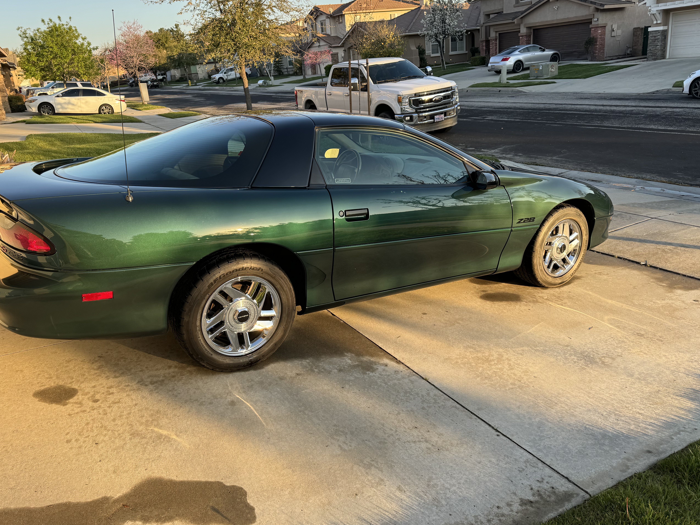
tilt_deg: -19.0
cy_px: 260
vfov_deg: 51.4
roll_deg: +5.8
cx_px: 331
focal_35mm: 27
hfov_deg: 65.3
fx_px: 546
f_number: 1.78
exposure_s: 1/651
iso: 80
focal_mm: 6.76
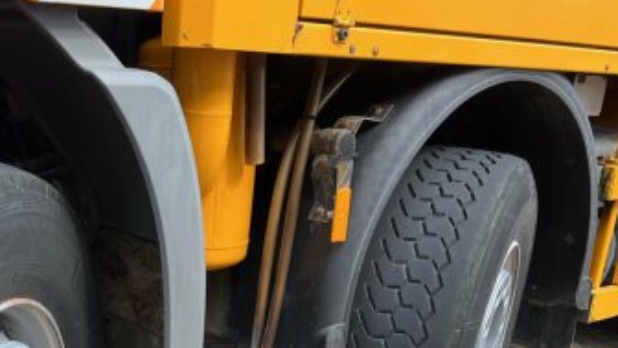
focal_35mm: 54
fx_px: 885
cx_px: 118
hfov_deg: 37.1
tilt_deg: -19.2
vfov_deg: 20.9
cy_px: 407
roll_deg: -3.3
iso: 50
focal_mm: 5.7
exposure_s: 1/786
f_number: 1.5
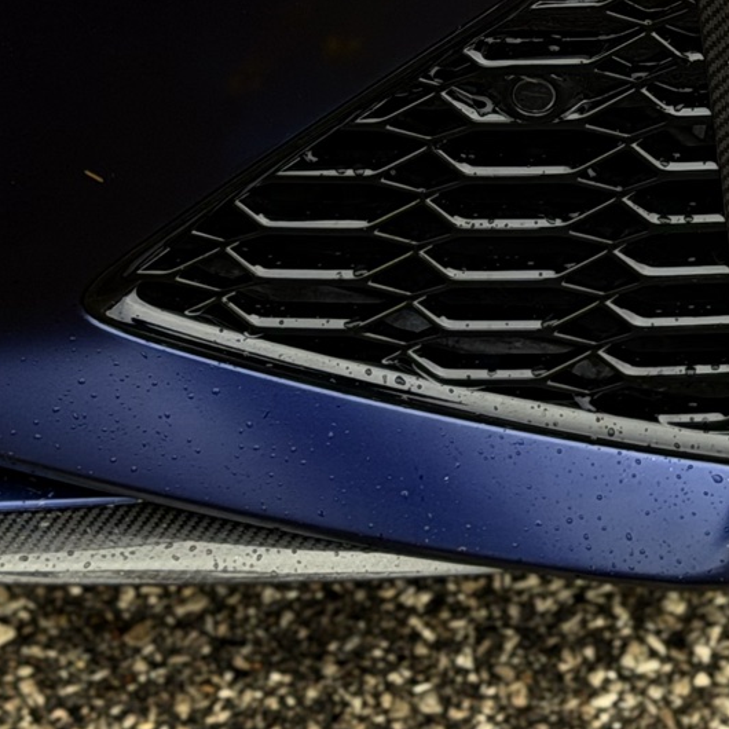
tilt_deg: -35.0
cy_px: -348
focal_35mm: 176
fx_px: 4193
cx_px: 631
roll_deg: -1.2
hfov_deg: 9.9
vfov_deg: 9.7
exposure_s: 1/145
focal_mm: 6.76
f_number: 1.78
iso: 64
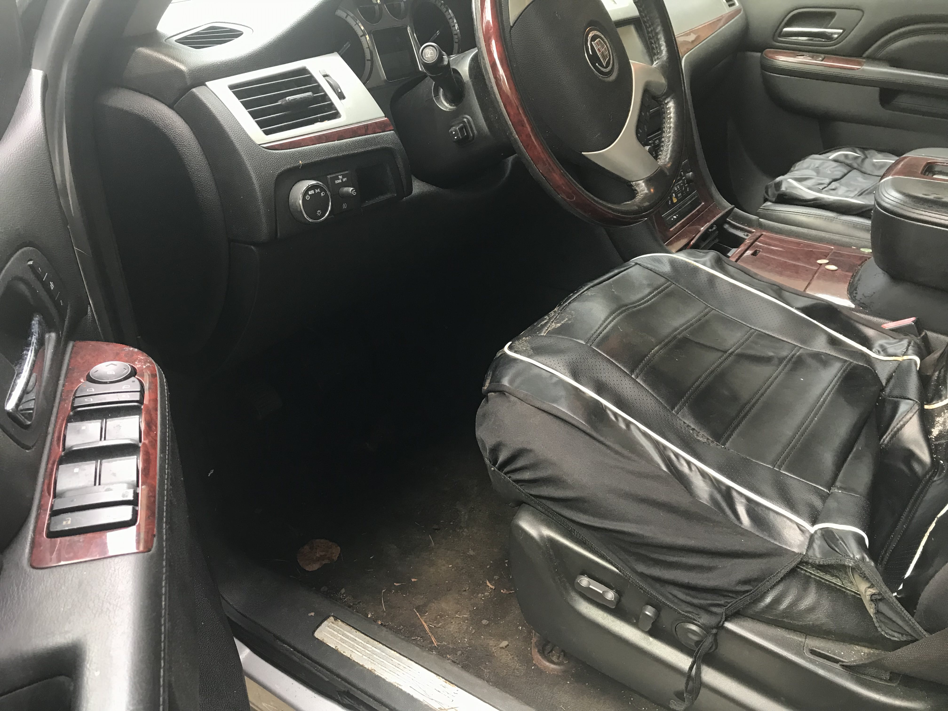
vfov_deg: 49.7
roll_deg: +0.0
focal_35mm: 28
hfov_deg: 63.4
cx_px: 474
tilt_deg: -26.6
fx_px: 767
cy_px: 356
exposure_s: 1/30
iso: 25
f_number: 1.8
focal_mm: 3.99
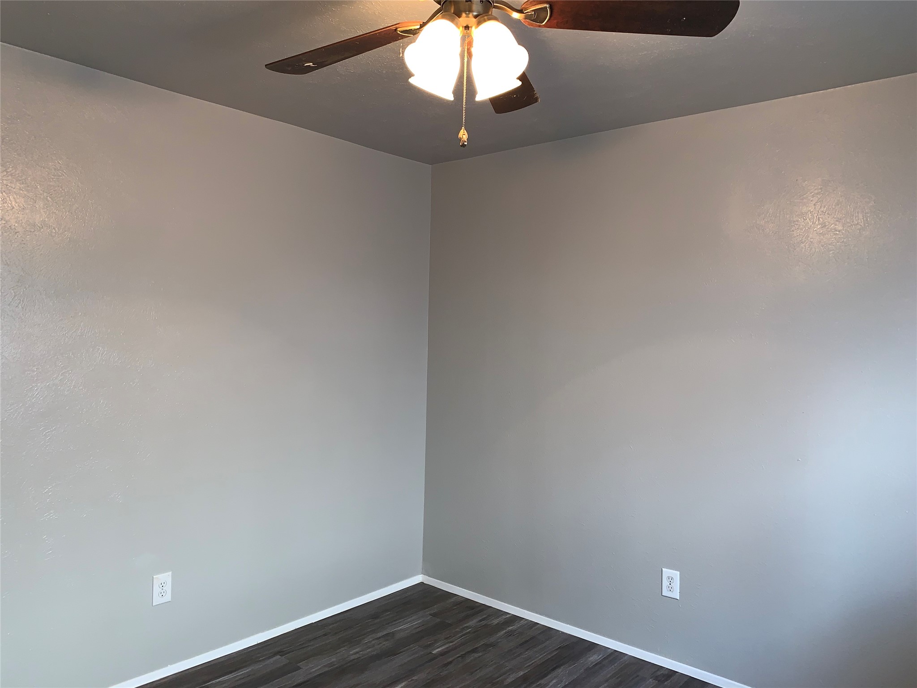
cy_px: 344
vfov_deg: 53.1
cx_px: 458
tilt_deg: -1.8
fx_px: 689
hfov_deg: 67.3
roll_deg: -1.8
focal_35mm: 26
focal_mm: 4.25
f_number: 1.8
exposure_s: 1/22
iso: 25
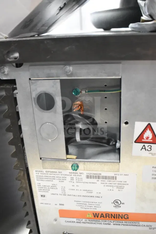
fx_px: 224
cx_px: 78
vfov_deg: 55.1
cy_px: 117
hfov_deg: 38.4
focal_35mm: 34
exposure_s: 1/40
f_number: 3.8
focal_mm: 23
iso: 6400
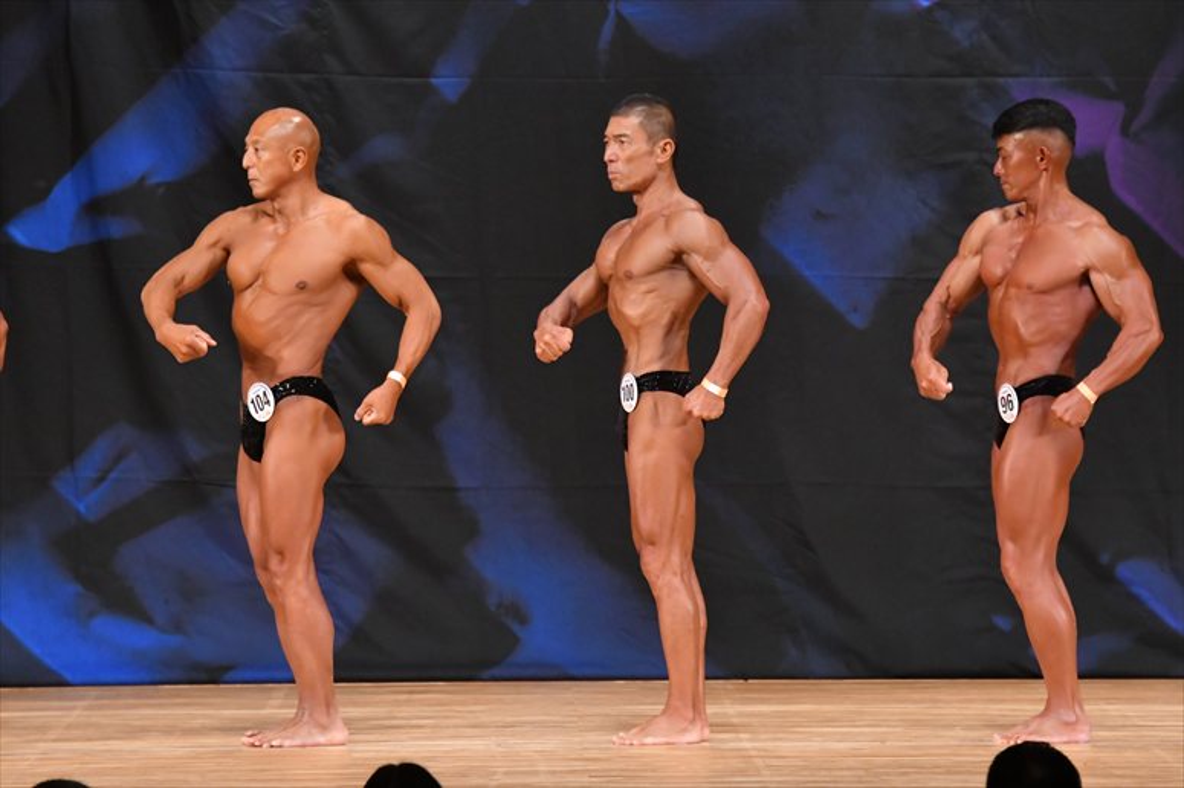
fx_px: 8876
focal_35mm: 270
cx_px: 592
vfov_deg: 5.1
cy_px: 394
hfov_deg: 7.6
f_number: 5.6
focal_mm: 180
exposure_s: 1/400
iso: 5600
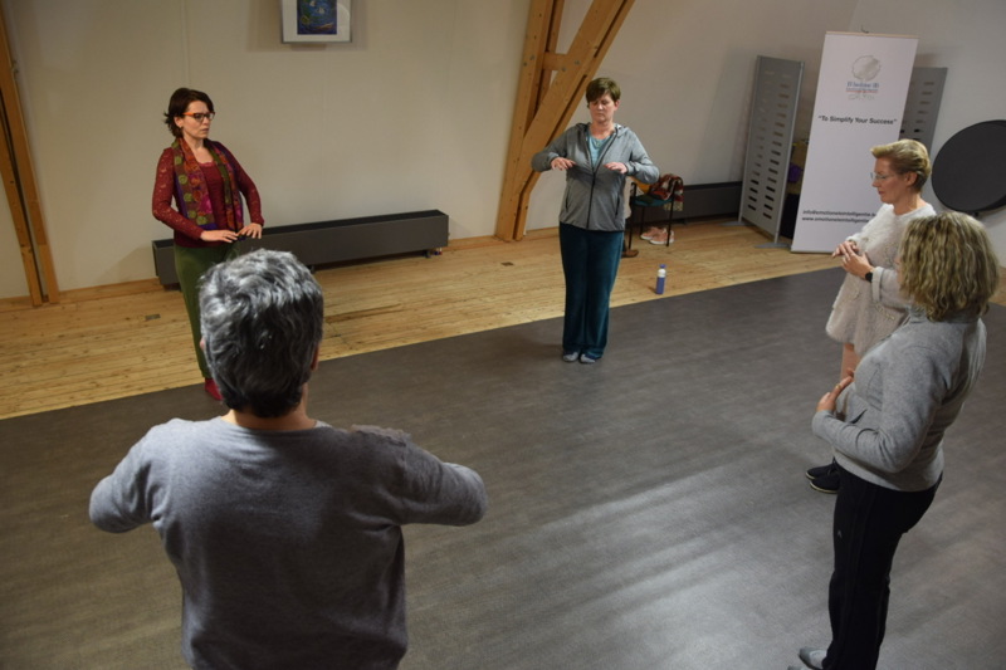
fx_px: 754
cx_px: 503
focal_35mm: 27
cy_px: 335
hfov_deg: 67.4
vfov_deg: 47.9
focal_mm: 18
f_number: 3.5
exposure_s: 1/15
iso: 800
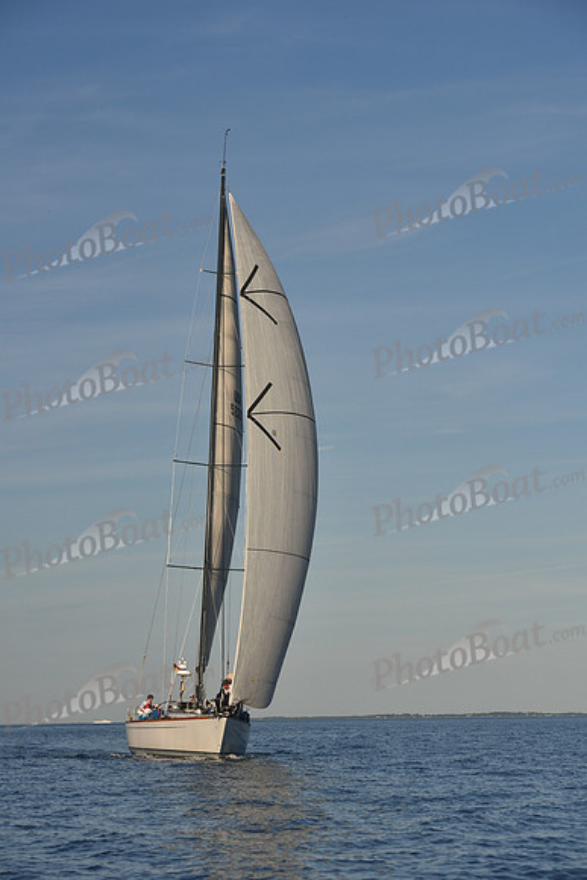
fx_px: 2249
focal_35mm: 92
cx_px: 294
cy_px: 440
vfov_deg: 22.1
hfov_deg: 14.9
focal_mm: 92
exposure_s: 1/800
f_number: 6.3
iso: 250
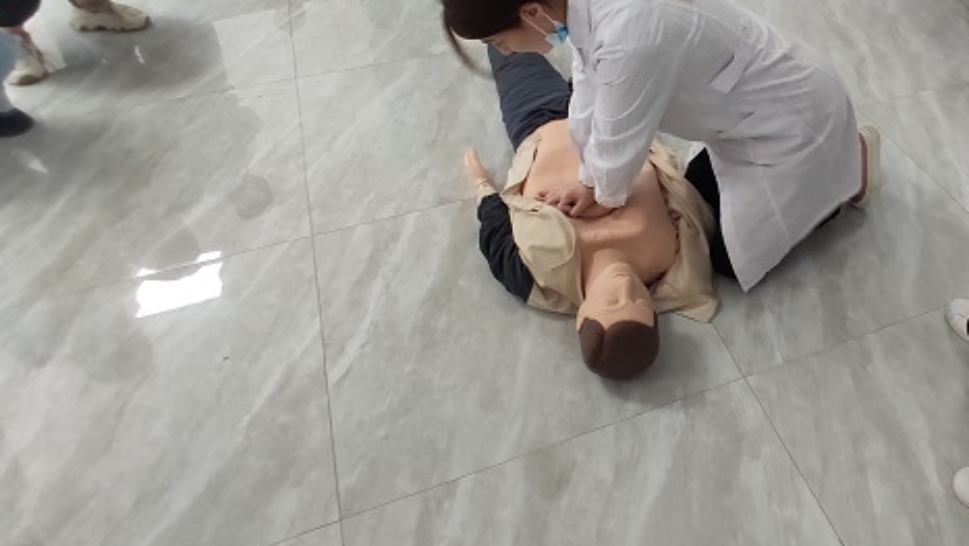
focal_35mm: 28
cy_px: 131
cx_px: 708
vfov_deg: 40.3
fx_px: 720
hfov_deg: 64.5
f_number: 2.2
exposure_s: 1/33
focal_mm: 2.25
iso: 423
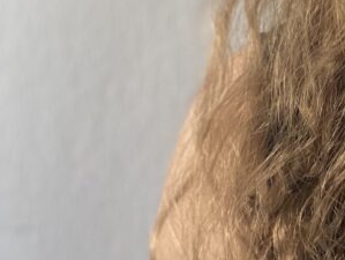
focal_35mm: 189
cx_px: 582
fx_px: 1886
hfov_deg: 10.0
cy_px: -192
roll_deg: -1.7
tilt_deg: -2.3
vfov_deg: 7.7
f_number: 2
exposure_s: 1/100
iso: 80
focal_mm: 6
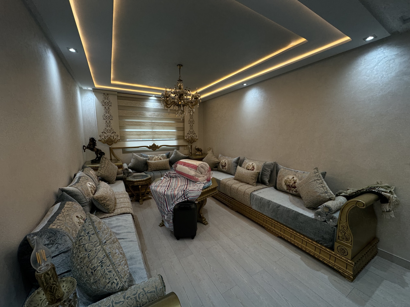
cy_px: 154
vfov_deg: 85.7
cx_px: 205
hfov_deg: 102.1
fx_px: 166
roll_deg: +0.3
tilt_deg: -6.4
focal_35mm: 14
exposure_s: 1/100
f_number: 2.2
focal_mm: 2.22
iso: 80
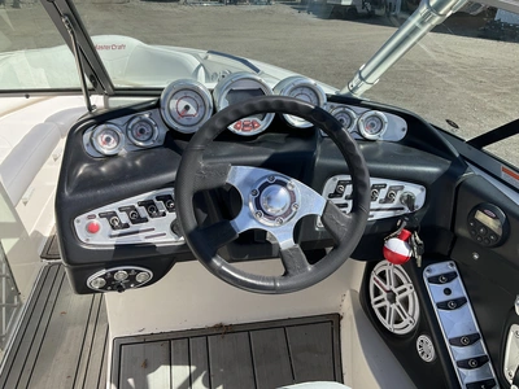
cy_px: 194
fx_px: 435
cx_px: 260
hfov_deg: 61.7
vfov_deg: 48.2
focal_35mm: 29
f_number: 1.8
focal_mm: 3
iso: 25
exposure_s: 1/1250
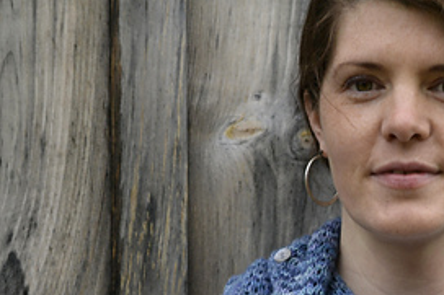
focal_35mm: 194
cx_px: 444
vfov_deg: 7.0
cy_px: 281
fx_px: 2393
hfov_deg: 10.5
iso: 360
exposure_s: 1/125
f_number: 5.6
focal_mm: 55
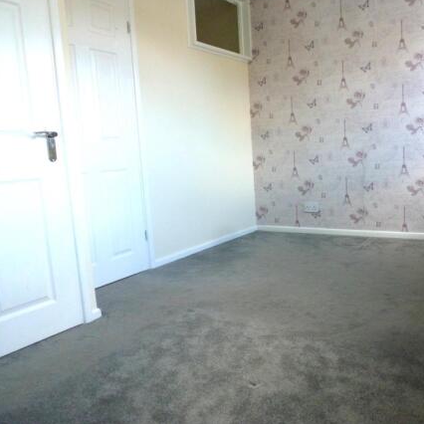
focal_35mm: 29
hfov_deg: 54.4
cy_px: 209
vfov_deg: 55.6
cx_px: 286
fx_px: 402
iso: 400
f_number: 3.3
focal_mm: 4.3
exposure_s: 1/60
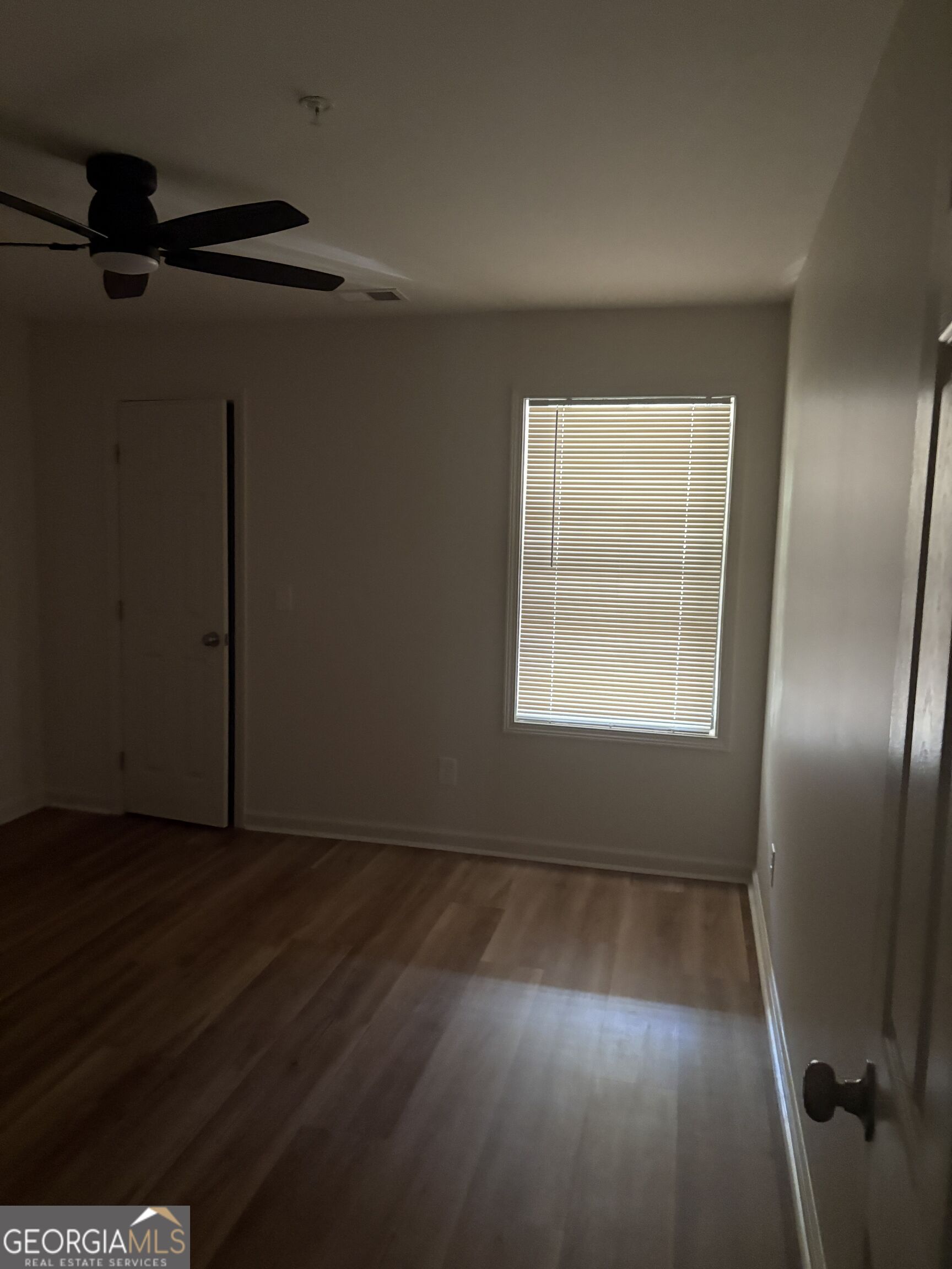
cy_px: 634
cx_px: 476
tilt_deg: -4.4
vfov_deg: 67.3
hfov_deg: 53.1
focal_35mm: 26
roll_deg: -0.3
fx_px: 953
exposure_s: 1/32
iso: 640
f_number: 1.6
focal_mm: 5.96
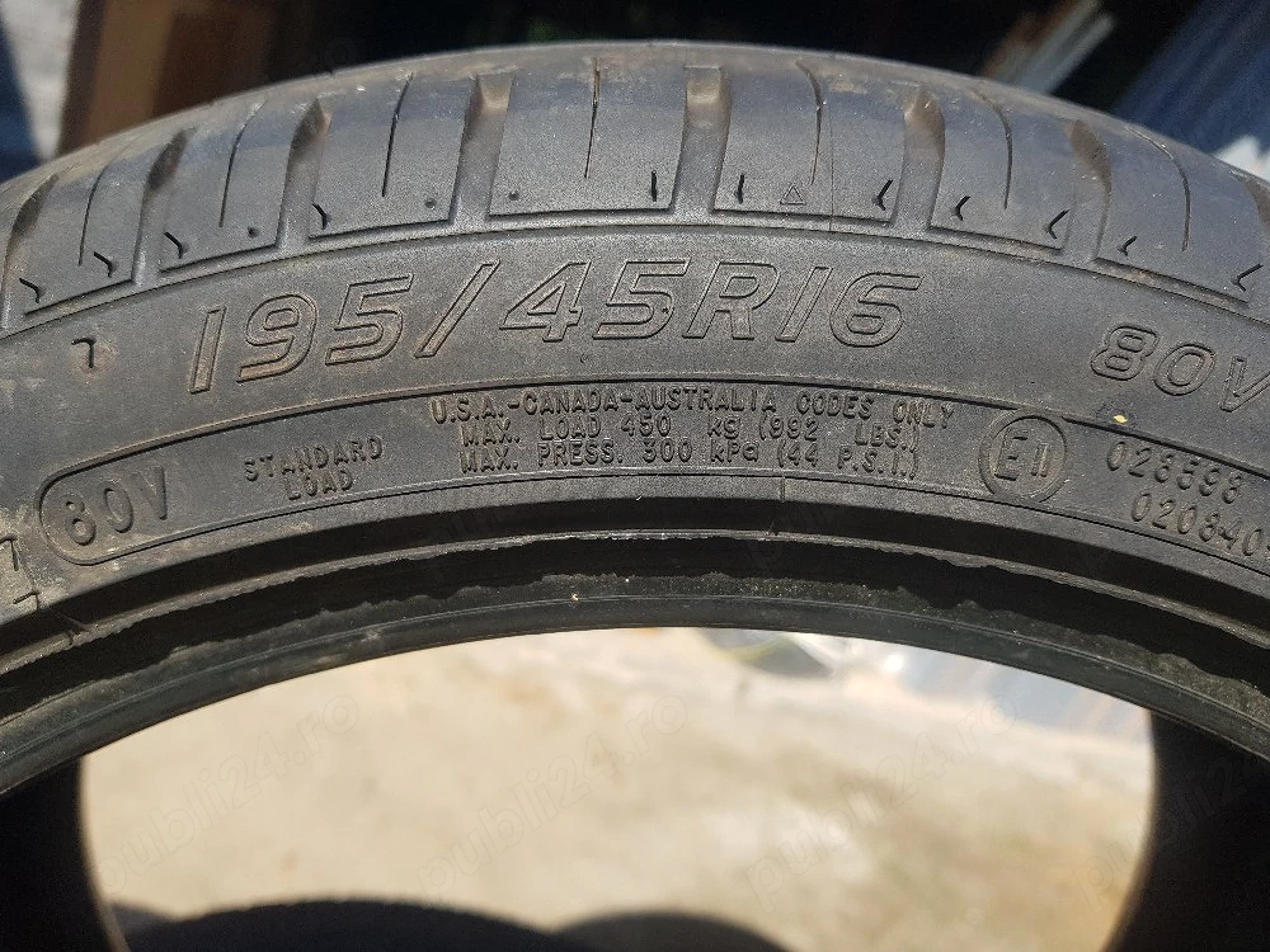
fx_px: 954
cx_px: 635
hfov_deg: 67.3
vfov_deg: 53.1
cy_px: 476
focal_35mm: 26
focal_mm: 4.2
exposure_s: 1/1250
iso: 40
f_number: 1.7
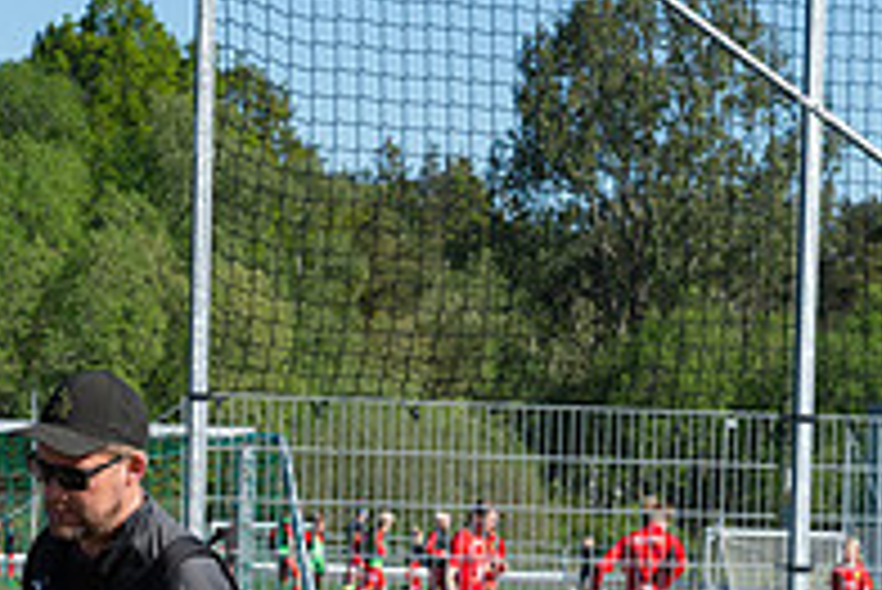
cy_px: 784
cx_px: 202
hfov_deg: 10.7
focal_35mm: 192
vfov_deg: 7.1
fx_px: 4707
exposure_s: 1/640
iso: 180
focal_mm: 65
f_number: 5
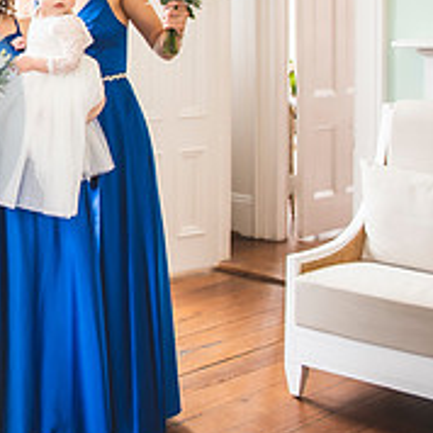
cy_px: 4
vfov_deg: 23.7
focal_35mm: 70
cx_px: -239
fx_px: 991
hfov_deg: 20.6
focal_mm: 24
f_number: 2.8
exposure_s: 1/125
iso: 400
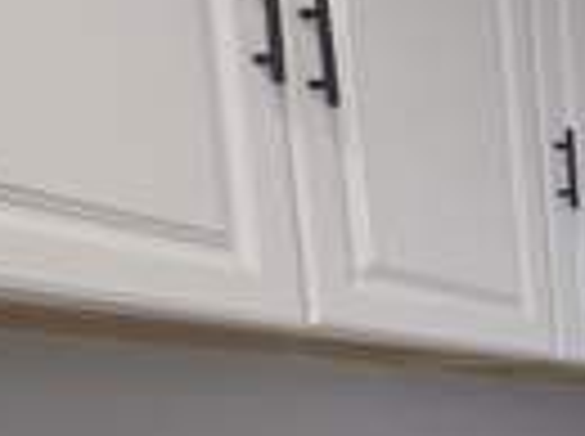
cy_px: 555
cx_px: 981
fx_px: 810
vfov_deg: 26.1
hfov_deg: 24.4
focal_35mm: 48
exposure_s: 1/60
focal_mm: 2.2
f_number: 1.9
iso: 80
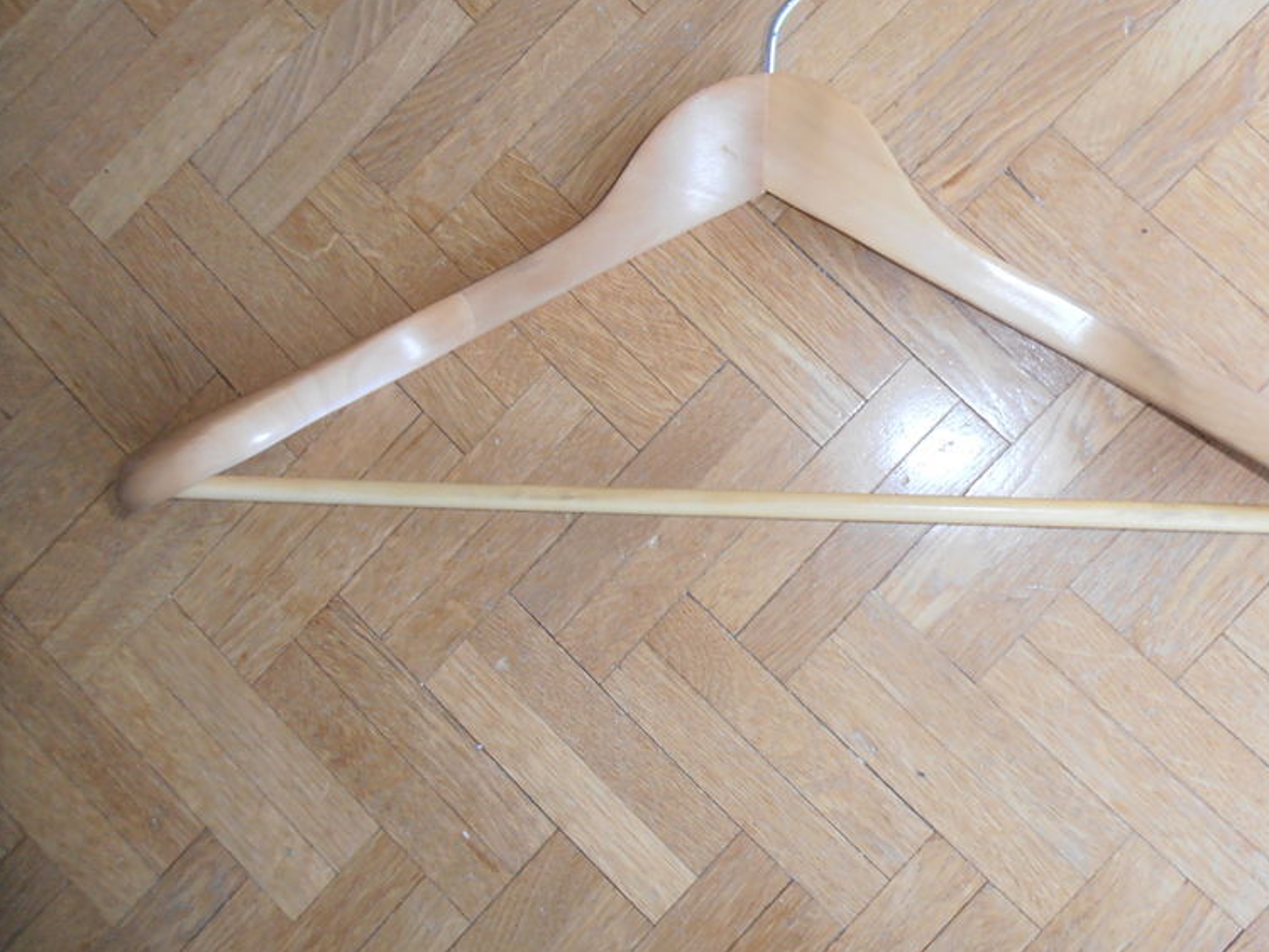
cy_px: 357
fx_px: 1173
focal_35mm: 32
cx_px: 618
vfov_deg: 43.8
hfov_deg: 56.8
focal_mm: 4.2
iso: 125
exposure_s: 1/30
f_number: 3
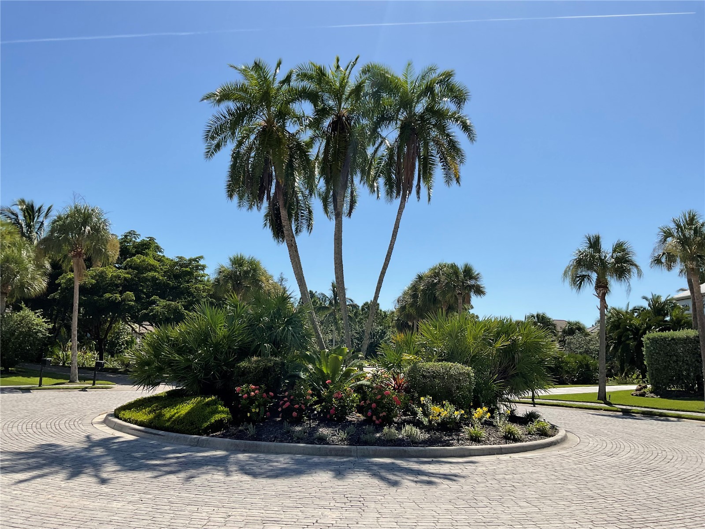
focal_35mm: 29
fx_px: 591
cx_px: 352
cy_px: 264
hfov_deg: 61.7
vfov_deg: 48.2
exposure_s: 1/3125
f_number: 1.8
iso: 20
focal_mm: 3
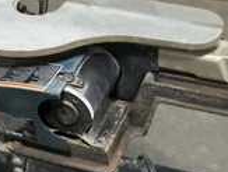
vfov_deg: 20.5
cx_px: 150
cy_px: 29
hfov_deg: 27.2
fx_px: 469
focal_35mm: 71
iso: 320
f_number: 1.8
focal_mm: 3
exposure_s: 1/40
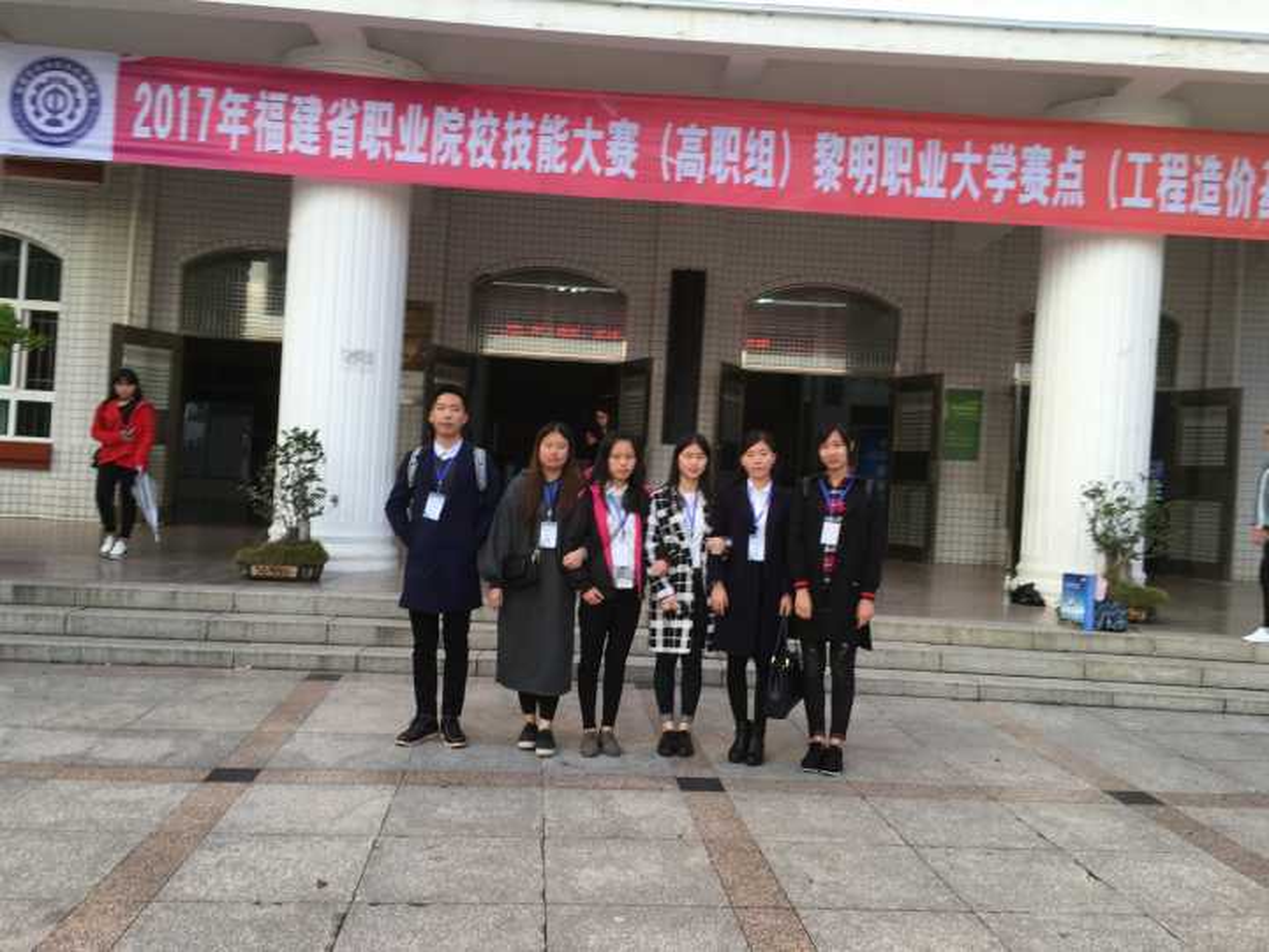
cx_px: 634
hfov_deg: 61.7
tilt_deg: +1.3
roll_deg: -3.5
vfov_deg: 48.2
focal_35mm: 29
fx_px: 1063
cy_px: 476
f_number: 2.2
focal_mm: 4.15
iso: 32
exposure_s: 1/100
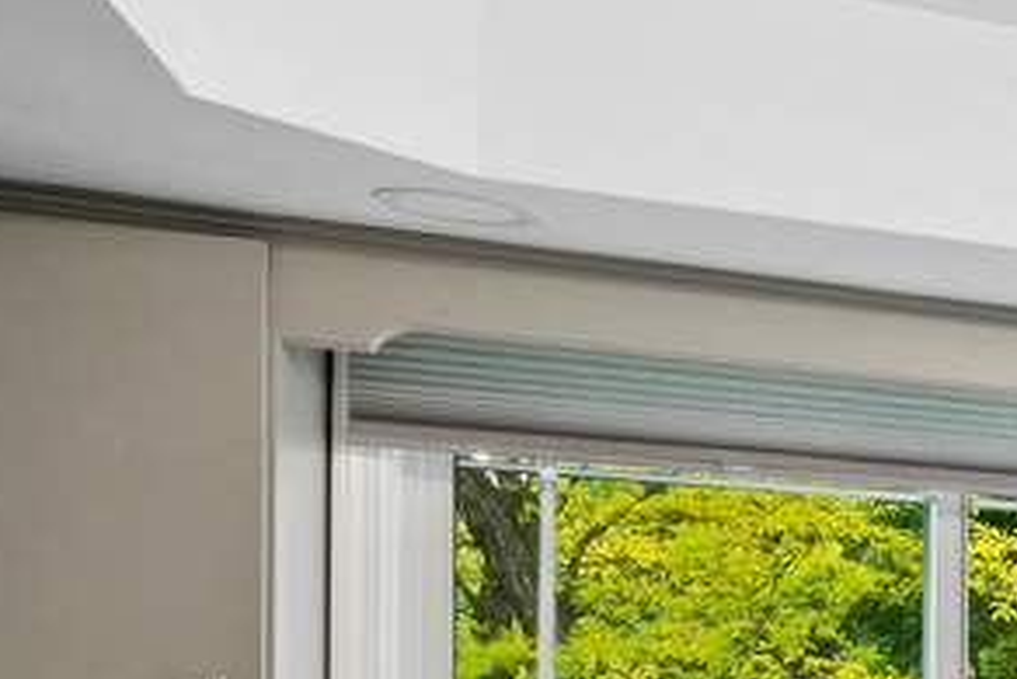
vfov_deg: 15.9
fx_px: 2346
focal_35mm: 83
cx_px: 2013
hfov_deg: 17.6
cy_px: 787
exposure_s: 1/15
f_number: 8
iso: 400
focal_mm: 15
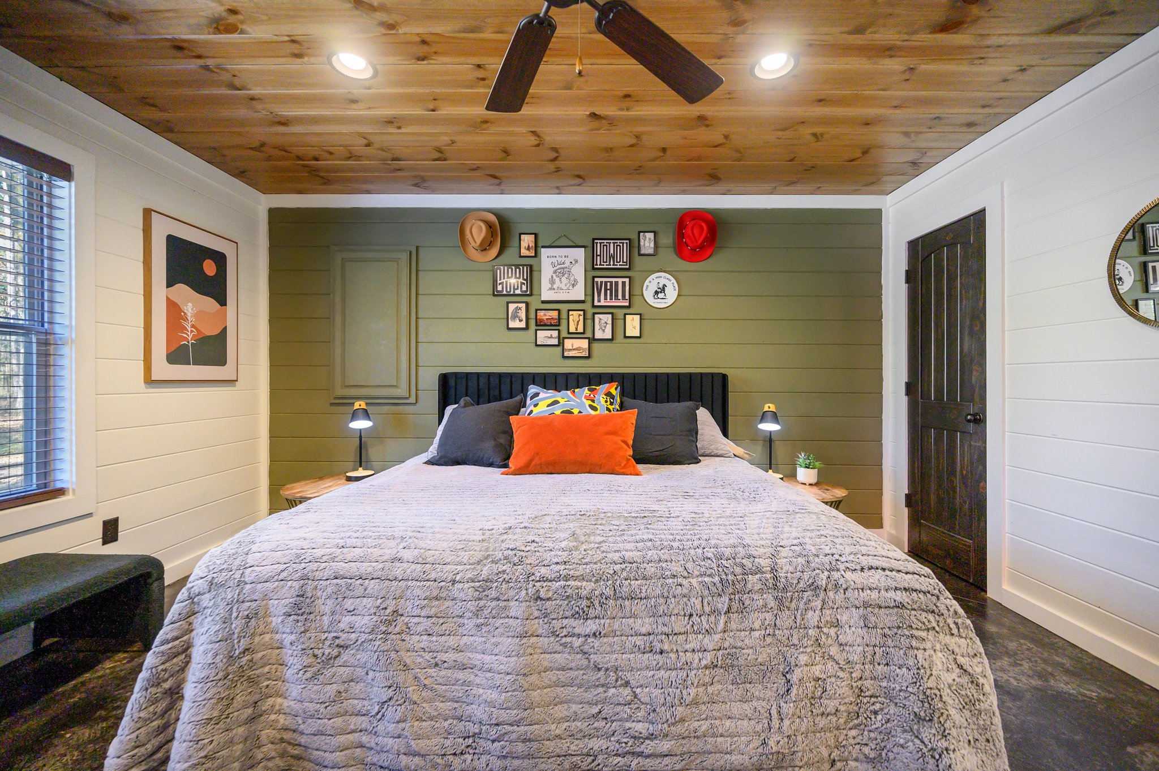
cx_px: 580
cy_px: 386
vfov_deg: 81.1
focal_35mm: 14
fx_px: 450
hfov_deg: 104.3
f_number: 4
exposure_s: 1/60
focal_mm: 14
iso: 500
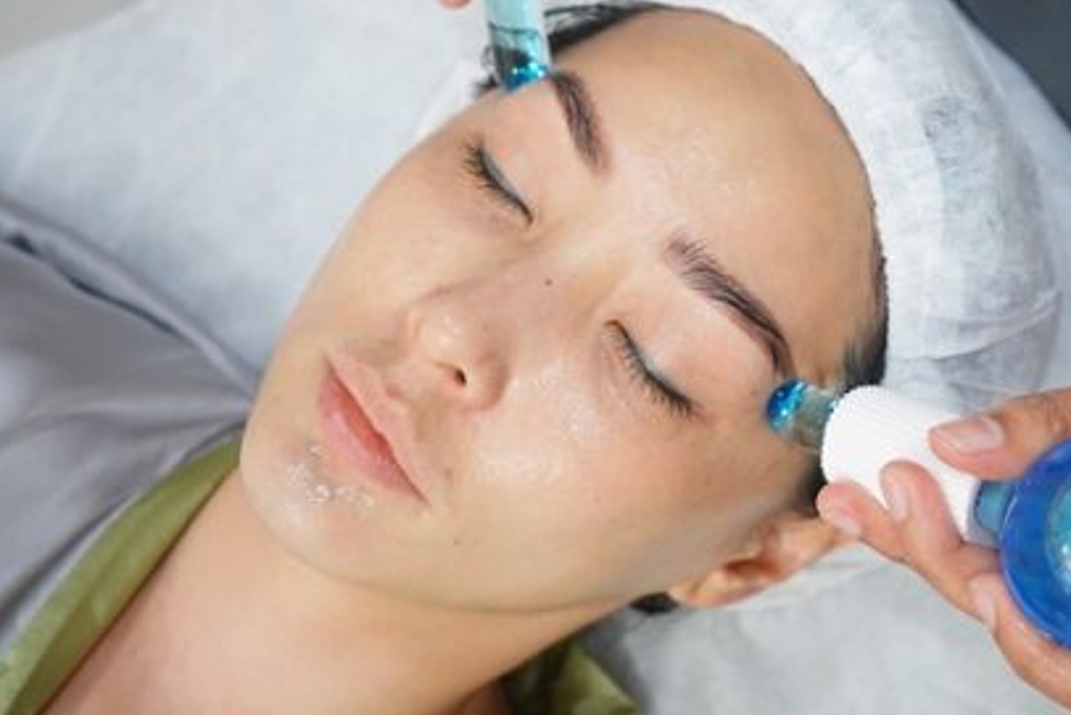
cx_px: 844
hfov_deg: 32.5
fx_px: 1786
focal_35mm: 60
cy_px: 169
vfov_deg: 22.4
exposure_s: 1/60
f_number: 4
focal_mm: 35
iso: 640
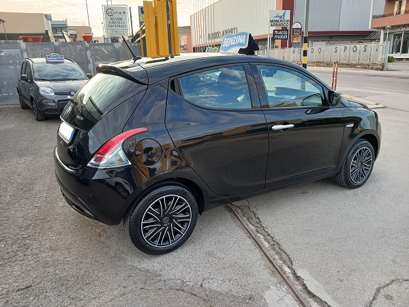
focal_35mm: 27
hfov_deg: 65.3
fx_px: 319
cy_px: 154
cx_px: 204
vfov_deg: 51.4
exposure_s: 1/100
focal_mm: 3.98
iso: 40
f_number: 1.8
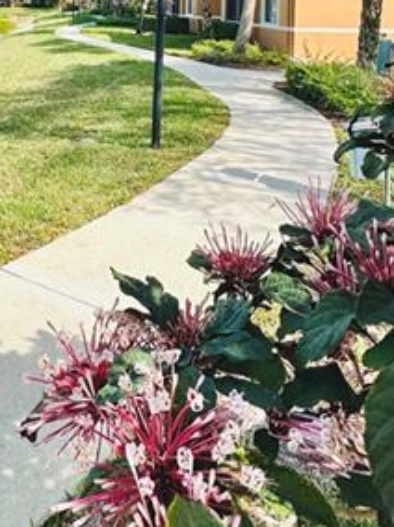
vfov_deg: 42.8
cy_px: 11
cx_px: 102
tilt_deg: -0.9
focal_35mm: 38
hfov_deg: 36.9
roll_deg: -2.4
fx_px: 577
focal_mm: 2.22
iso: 40
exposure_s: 1/1473
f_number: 2.2
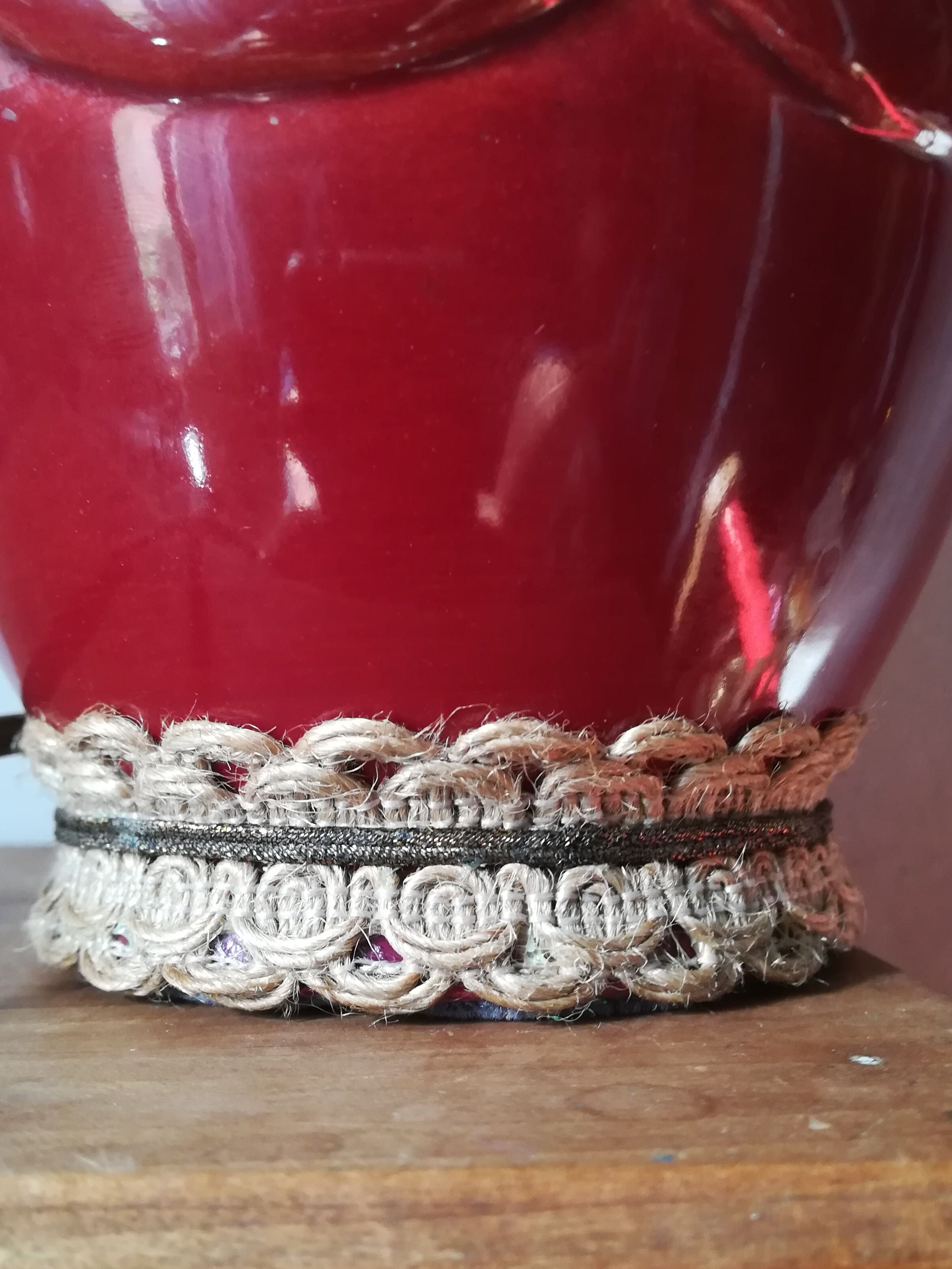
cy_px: 727
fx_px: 1210
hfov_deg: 42.9
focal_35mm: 33
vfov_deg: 55.1
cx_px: 445
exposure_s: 1/33.3
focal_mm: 3.83
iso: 250
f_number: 2.2
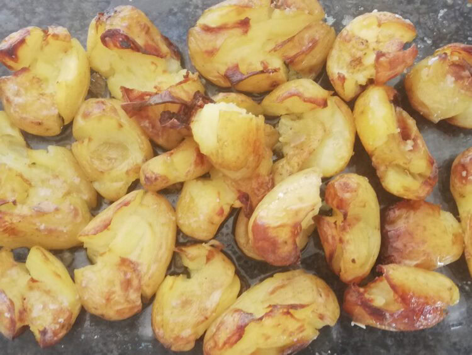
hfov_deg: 67.3
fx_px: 355
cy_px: 178
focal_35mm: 26
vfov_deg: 53.1
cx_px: 236
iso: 200
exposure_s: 1/50
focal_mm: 3.8
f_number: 2.2
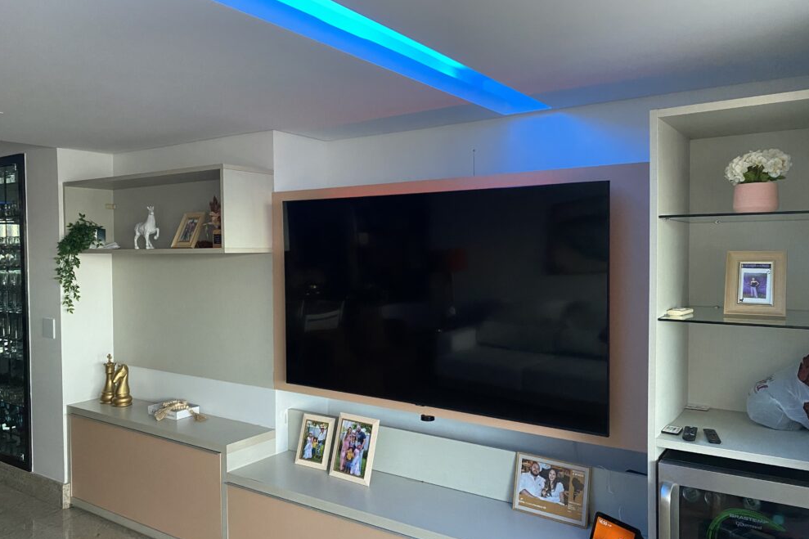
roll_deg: +0.2
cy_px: 275
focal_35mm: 28
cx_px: 402
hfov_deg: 65.5
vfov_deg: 46.4
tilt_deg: -3.7
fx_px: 629
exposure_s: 1/53
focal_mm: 4.25
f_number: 1.8
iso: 500
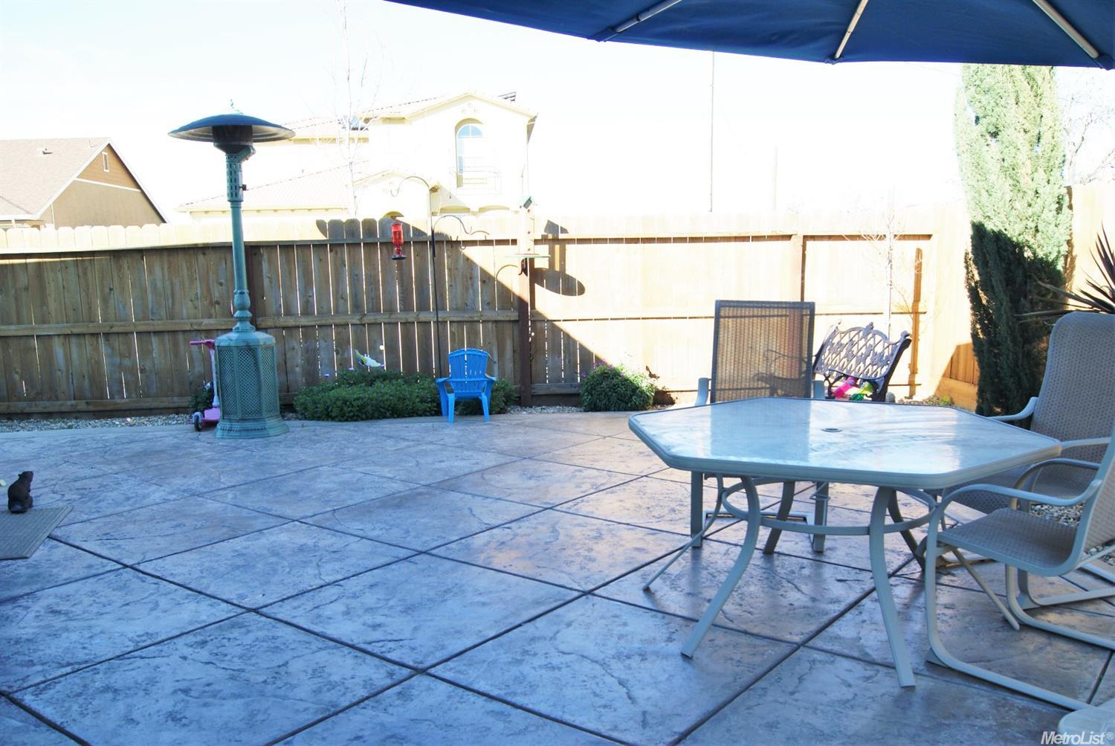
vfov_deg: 43.7
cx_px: 558
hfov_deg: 61.9
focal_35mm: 30
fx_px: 930
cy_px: 373
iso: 100
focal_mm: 20
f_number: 8
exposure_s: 1/80
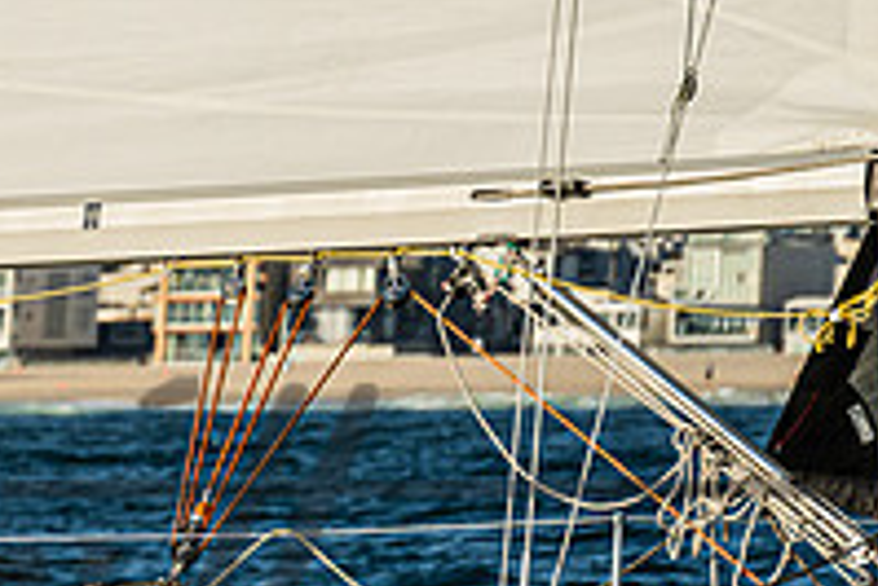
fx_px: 13448
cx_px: -250
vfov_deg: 2.5
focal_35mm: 551
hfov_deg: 3.7
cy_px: 390
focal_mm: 150
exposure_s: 1/1250
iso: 100
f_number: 6.3
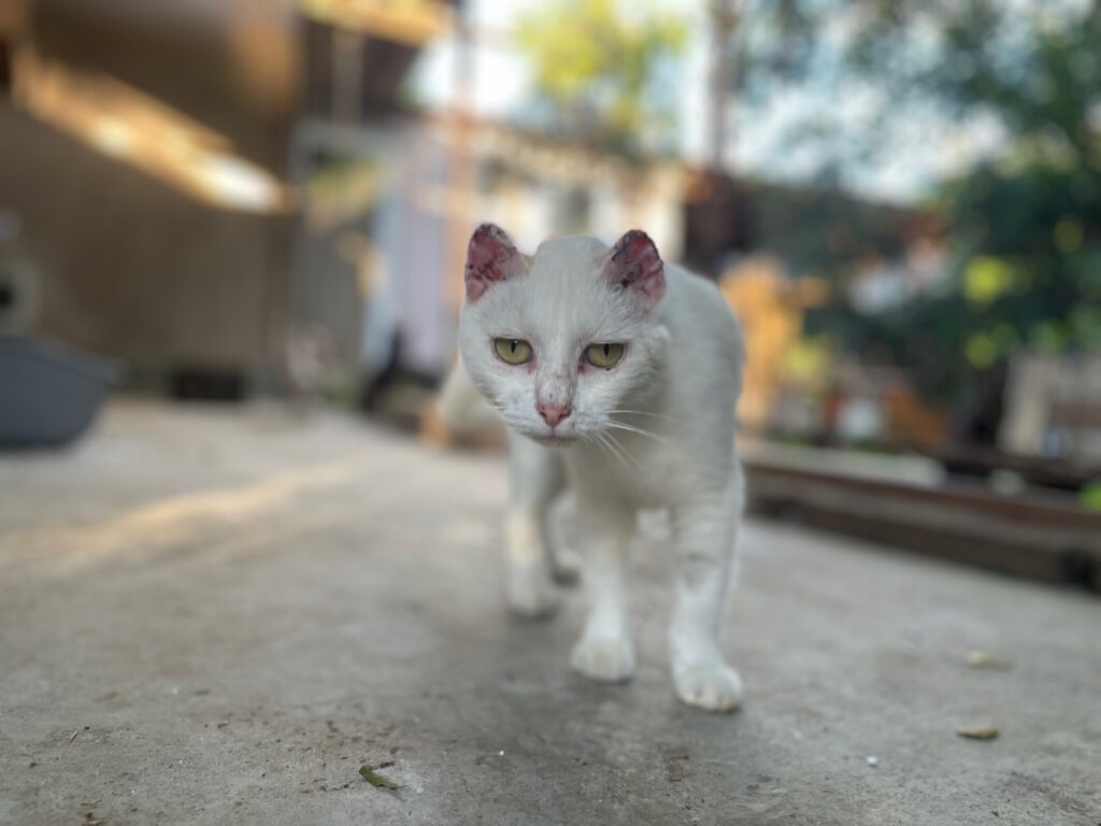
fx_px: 827
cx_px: 550
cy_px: 413
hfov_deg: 67.3
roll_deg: -4.6
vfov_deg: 53.1
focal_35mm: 26
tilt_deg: -0.1
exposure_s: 1/121
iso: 50
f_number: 1.6
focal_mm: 4.2
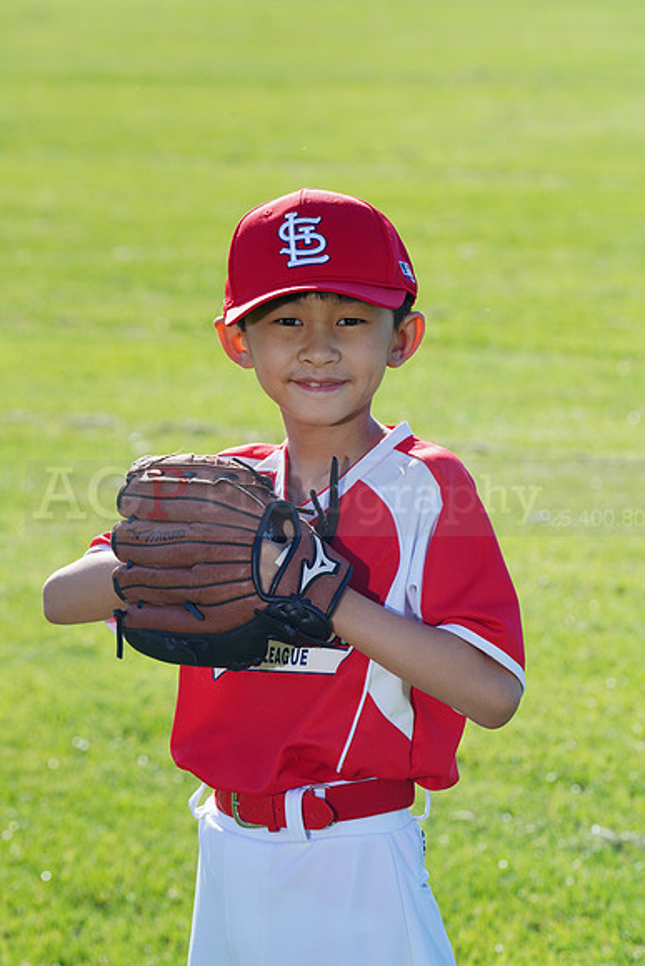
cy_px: 483
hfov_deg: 6.9
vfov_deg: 10.3
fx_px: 5371
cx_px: 322
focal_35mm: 200
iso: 200
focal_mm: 200
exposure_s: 1/200
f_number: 10
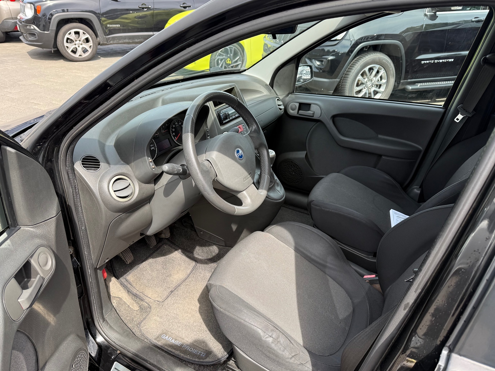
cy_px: 187
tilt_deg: -28.4
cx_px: 240
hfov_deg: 69.4
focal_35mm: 25
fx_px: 358
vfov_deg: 54.9
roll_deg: -2.6
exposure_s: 1/589
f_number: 1.78
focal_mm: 6.76
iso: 80
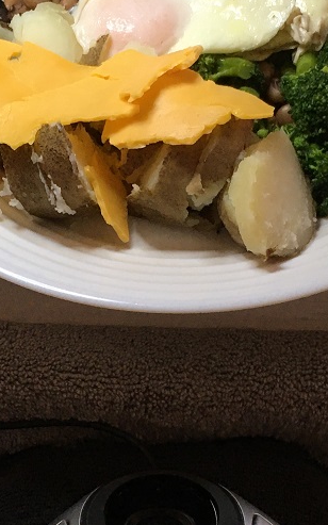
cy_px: 356
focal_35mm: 83
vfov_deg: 24.8
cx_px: 158
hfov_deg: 15.7
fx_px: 1187
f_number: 2.2
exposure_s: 1/30
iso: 40
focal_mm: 4.15
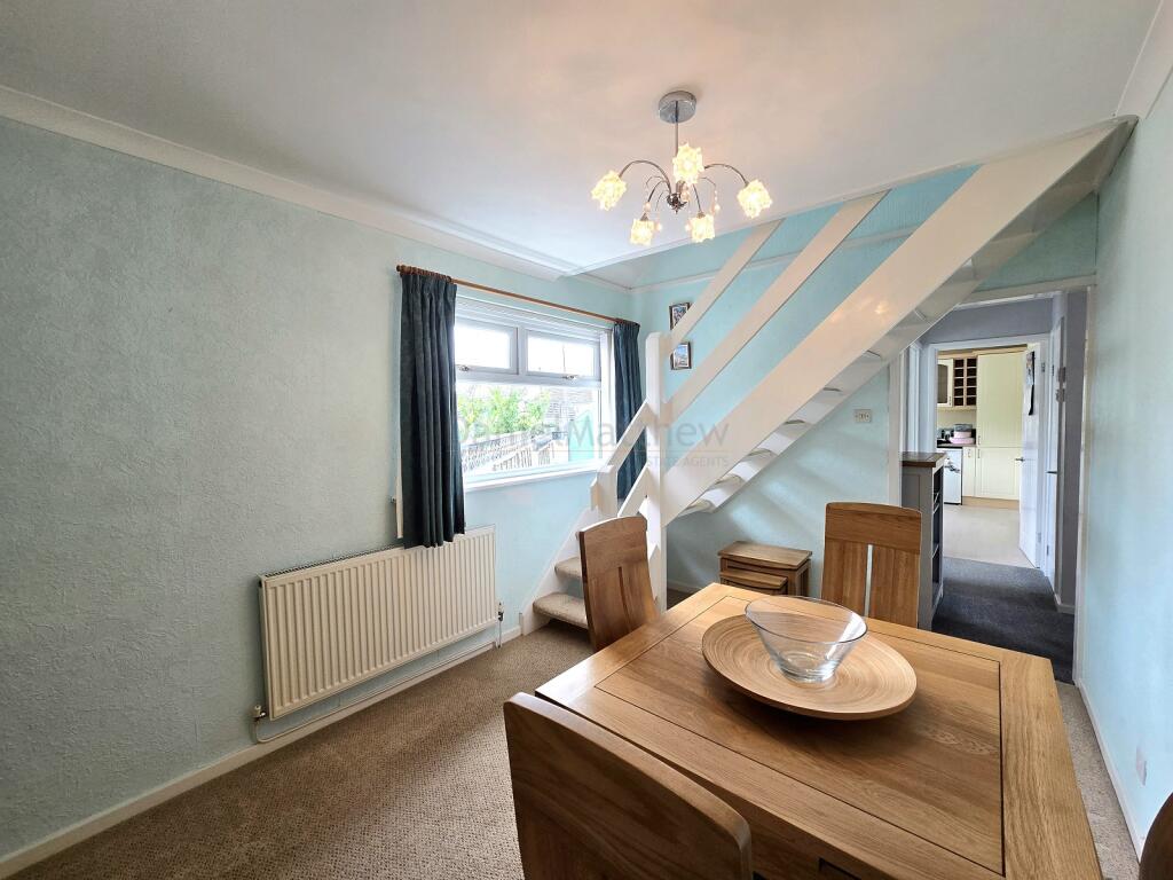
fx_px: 441
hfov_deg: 106.2
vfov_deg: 89.9
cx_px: 586
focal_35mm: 13
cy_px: 440
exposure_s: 1/100
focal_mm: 2.2
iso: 64
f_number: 2.2
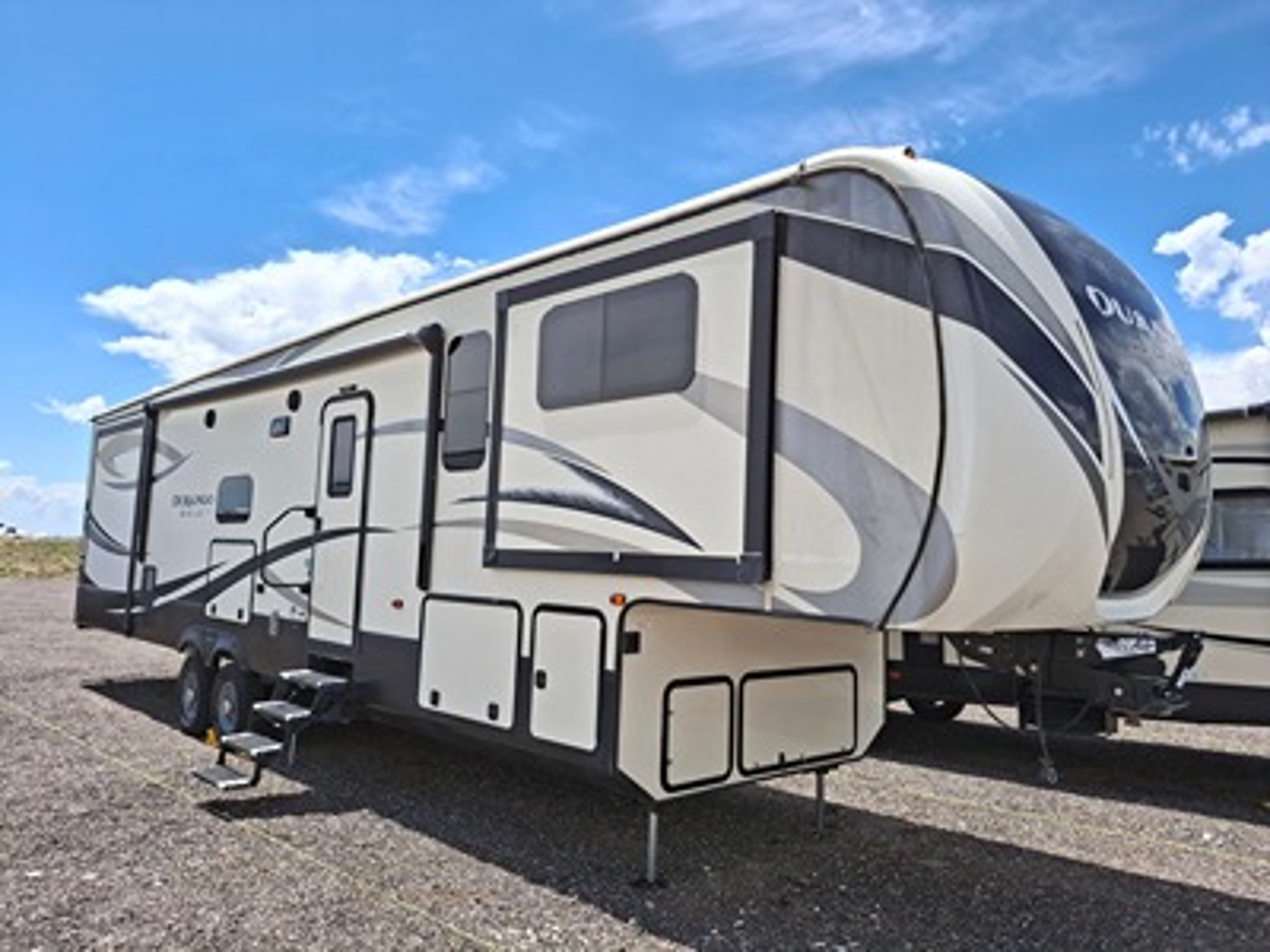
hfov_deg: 69.4
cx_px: 635
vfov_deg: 54.9
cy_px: 476
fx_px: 917
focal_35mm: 25
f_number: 1.8
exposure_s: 1/2058
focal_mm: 4.69
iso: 32
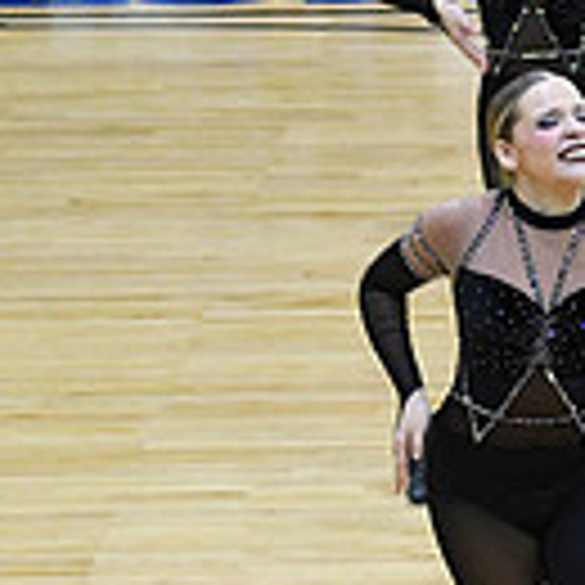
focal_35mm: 399
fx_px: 7629
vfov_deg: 4.4
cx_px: 1292
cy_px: 169
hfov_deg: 4.3
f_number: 2.8
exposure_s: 1/400
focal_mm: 70
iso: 3200
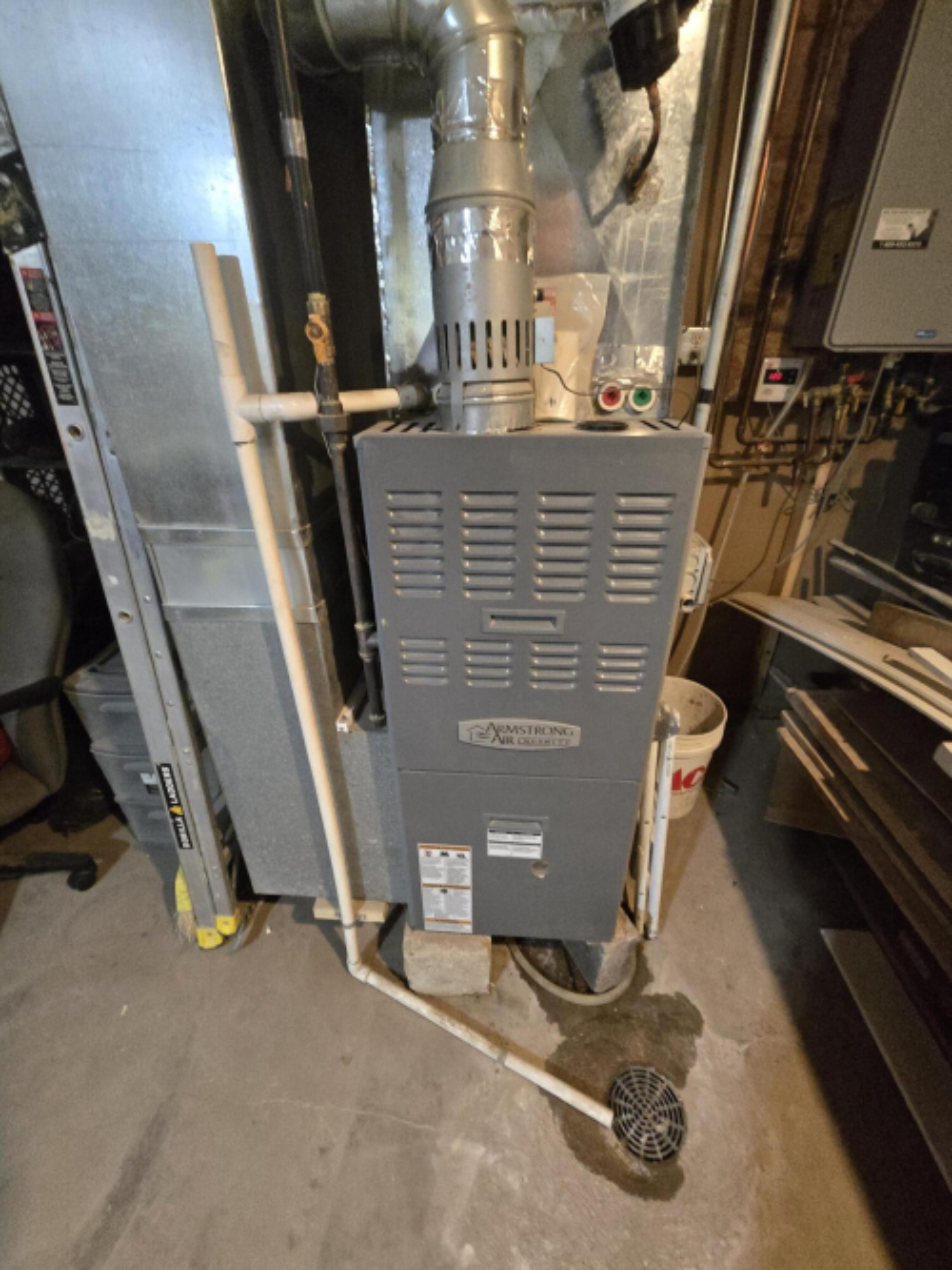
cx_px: 476
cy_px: 635
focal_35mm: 13
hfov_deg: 89.9
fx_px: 477
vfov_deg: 106.2
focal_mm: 2.2
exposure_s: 1/60
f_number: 2.2
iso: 1250
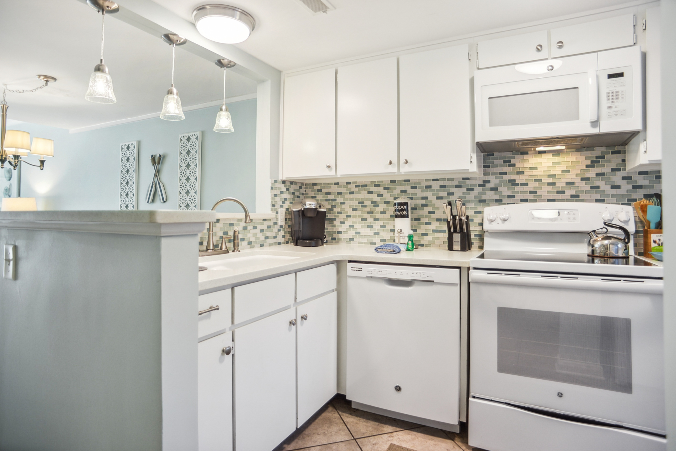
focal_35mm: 20
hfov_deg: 84.0
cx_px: 338
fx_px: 376
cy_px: 226
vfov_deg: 62.0
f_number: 4
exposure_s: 1/60
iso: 400
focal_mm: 20
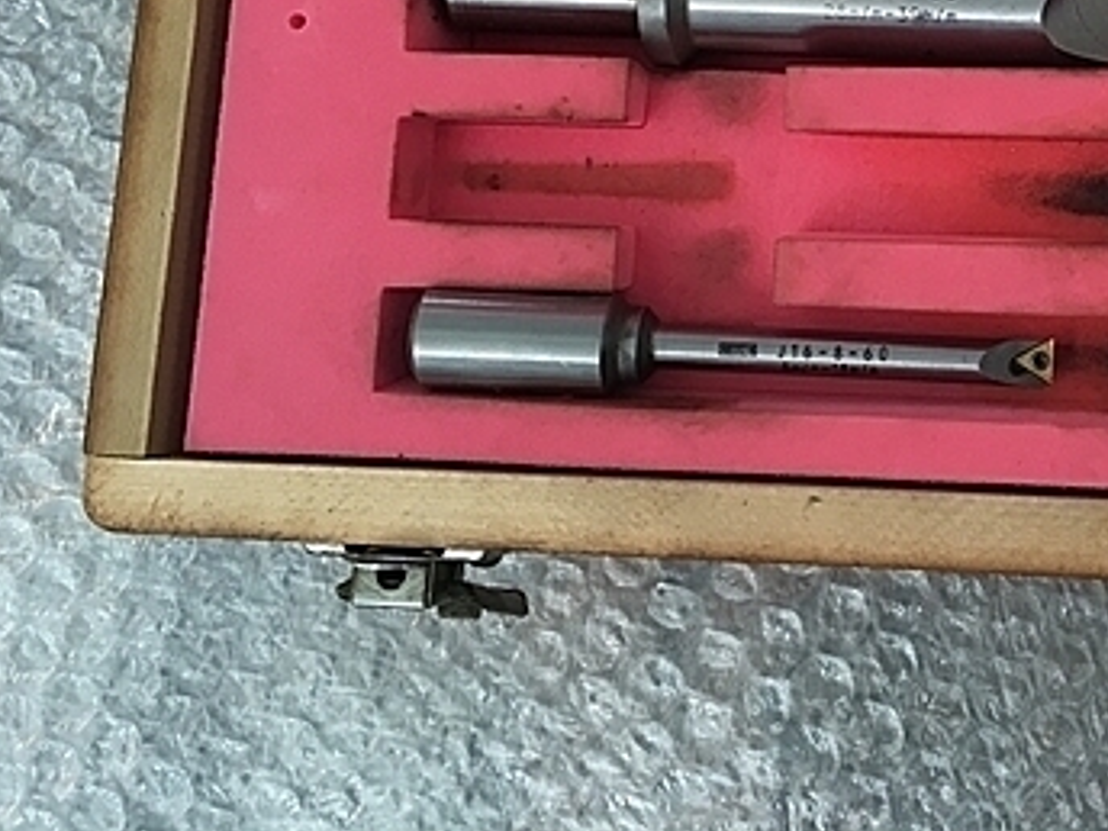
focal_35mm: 54
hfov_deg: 33.5
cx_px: 1018
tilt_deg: -80.7
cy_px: 81
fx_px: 1728
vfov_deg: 26.1
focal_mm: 4.15
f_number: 2.2
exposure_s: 1/30
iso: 64
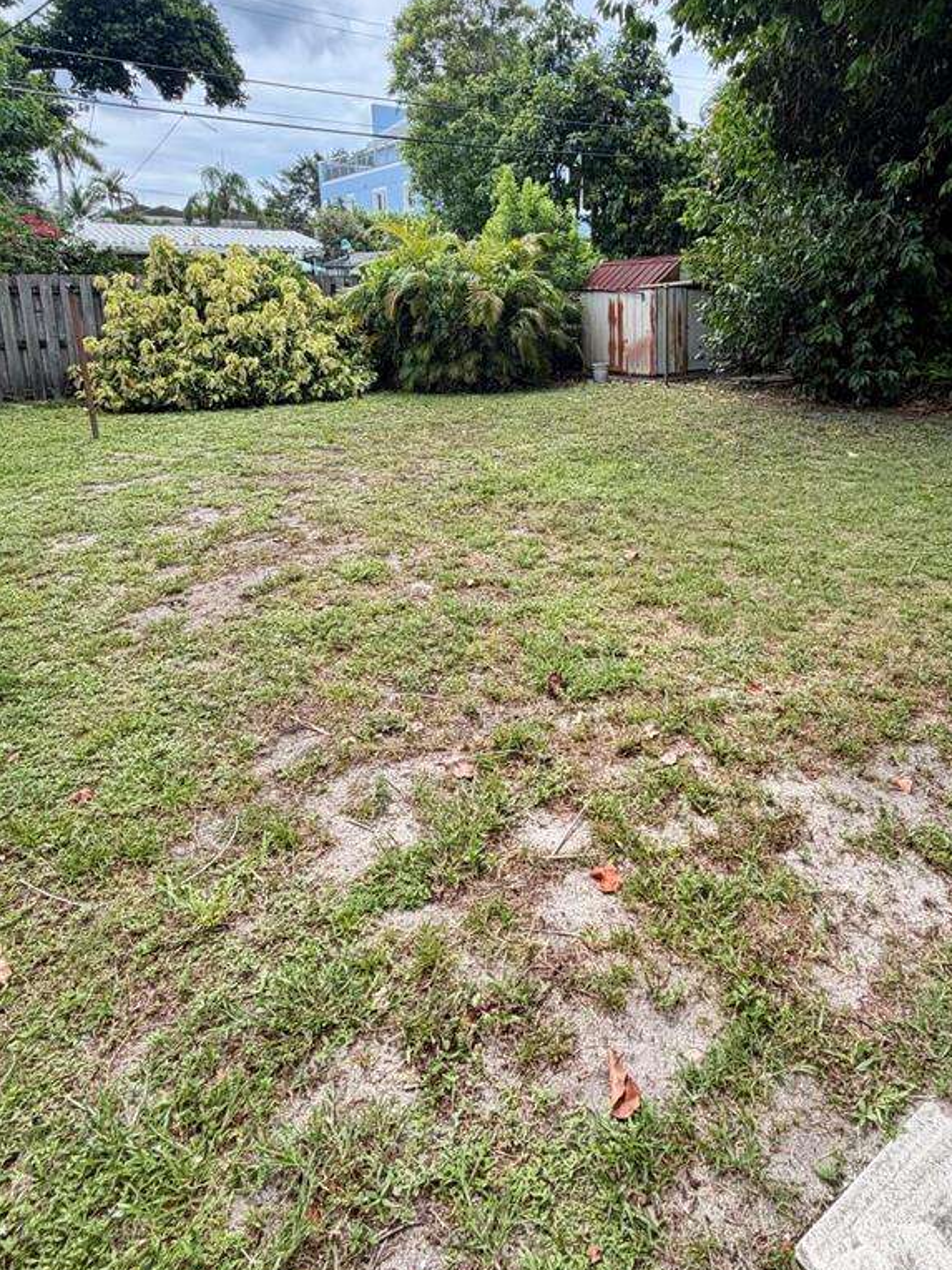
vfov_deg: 75.1
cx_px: 611
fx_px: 807
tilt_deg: -13.6
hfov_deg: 60.0
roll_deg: -0.1
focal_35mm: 22
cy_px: 480
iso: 50
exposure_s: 1/502
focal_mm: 2.22
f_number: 2.2
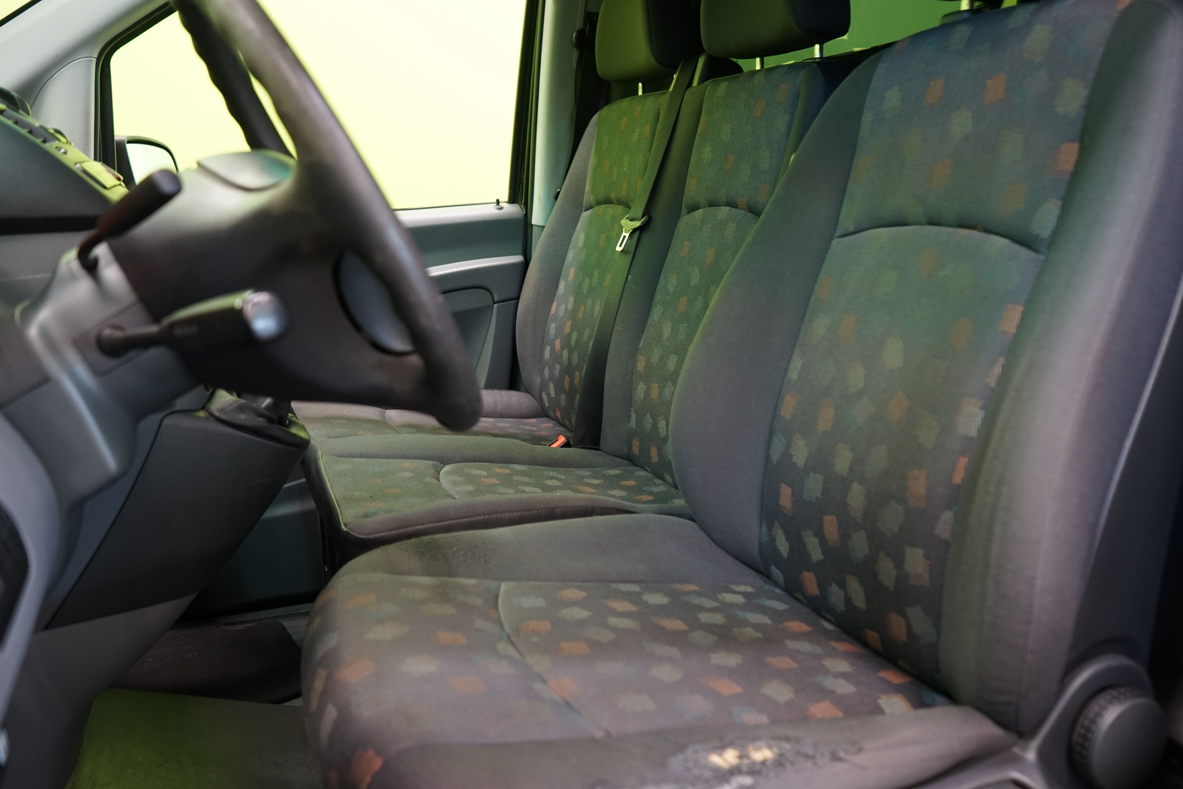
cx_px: 592
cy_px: 394
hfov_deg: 63.7
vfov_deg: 45.0
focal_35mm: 29
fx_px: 953
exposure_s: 1/20
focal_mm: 29
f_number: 4
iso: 1000
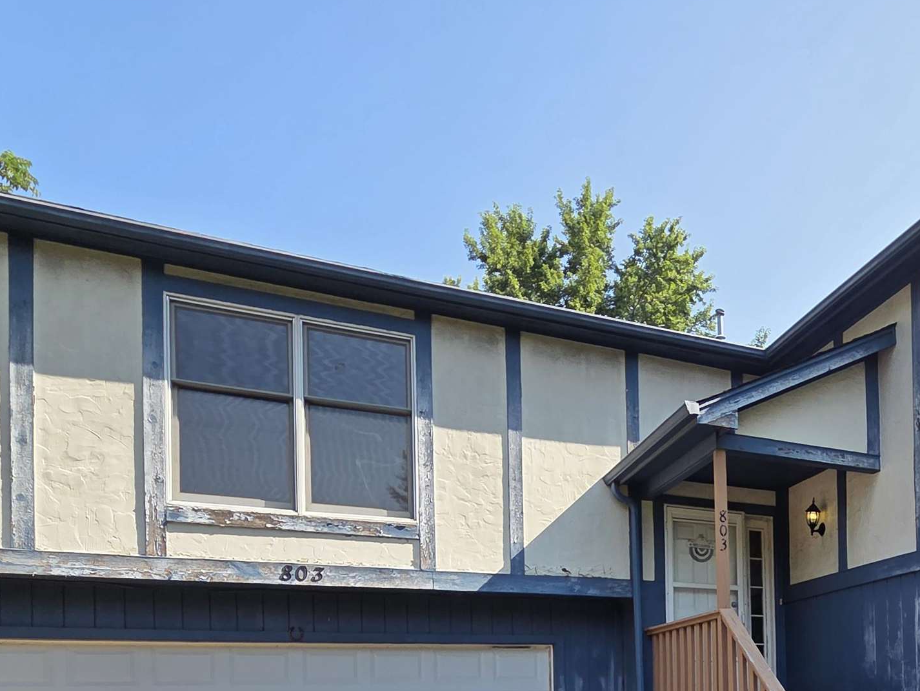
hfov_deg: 58.1
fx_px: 744
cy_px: 703
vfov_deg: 42.4
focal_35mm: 28
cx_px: 750
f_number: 2.2
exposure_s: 1/1036
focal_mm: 2.2
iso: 50
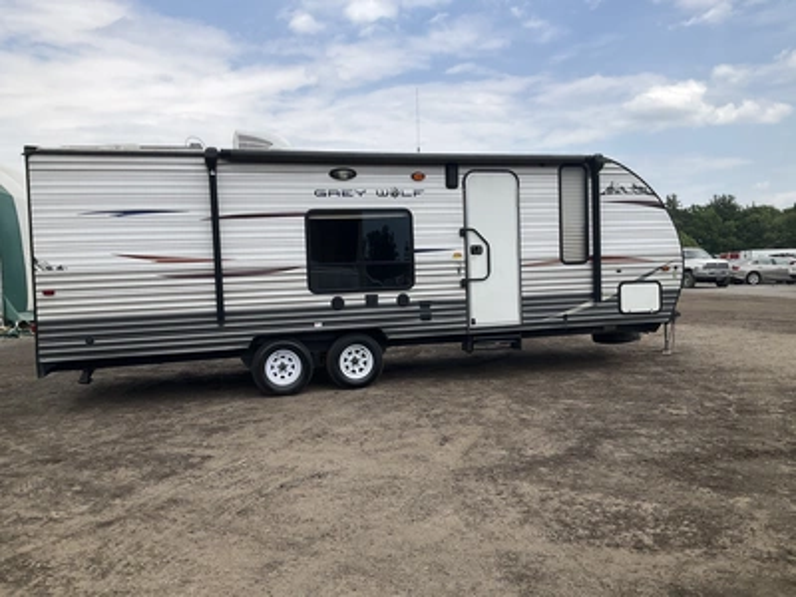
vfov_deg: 48.2
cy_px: 298
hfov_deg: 61.7
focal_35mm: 29
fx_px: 667
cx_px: 398
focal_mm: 3
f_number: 1.8
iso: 25
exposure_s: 1/2320
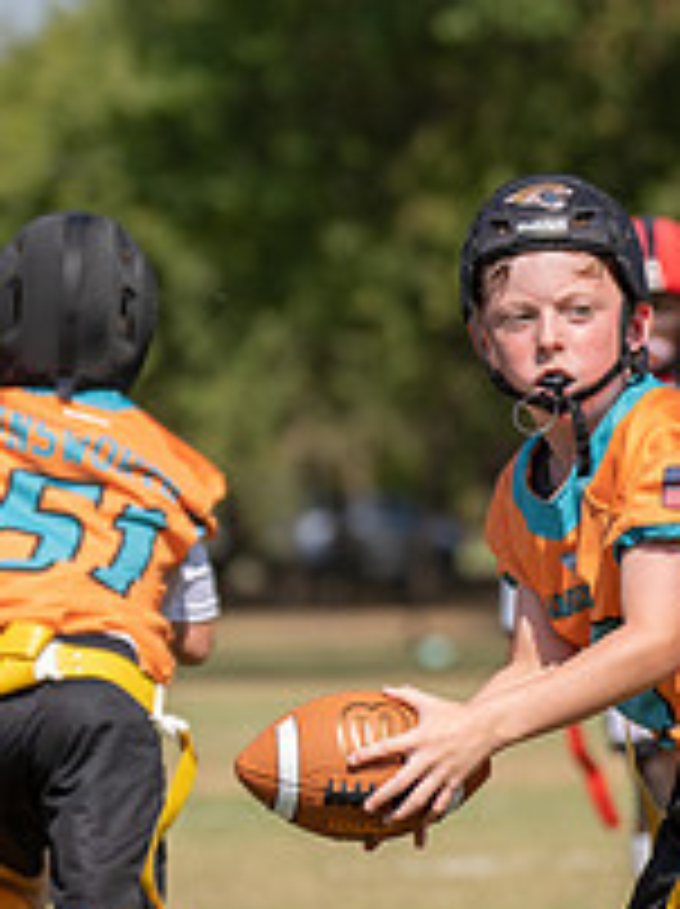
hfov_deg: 4.3
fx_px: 9082
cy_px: 604
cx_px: 475
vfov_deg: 5.7
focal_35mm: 346
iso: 100
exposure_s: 1/1600
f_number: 2.8
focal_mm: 100
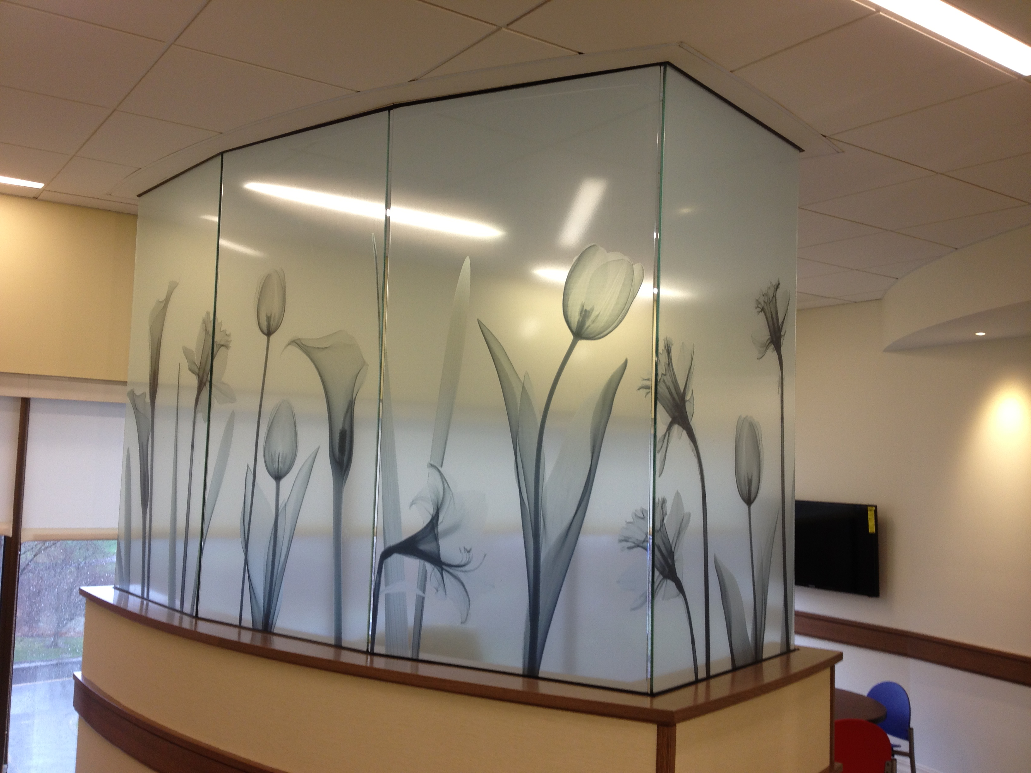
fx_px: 1042
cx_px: 516
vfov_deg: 40.7
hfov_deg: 52.6
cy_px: 386
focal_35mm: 35
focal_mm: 4.28
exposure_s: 1/30
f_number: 2.4
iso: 50
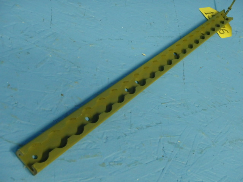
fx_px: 344
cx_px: 122
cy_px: 91
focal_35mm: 49
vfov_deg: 29.7
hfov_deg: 38.9
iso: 800
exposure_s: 1/15
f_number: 4.9
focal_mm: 8.8
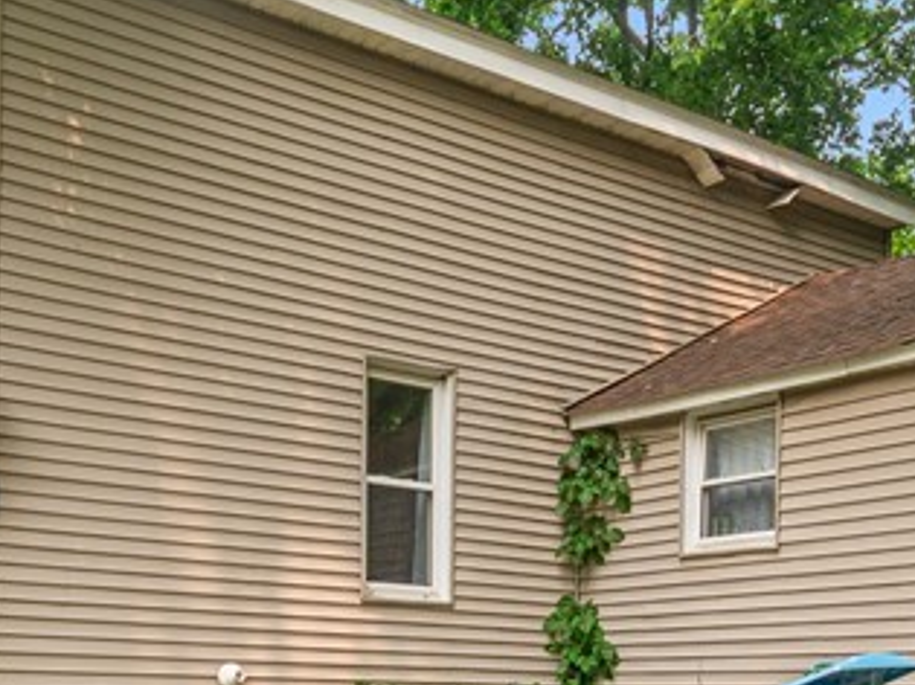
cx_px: 594
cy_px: 734
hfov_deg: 36.5
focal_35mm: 52
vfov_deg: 26.1
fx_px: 1374
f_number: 4.5
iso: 200
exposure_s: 1/250
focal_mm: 8
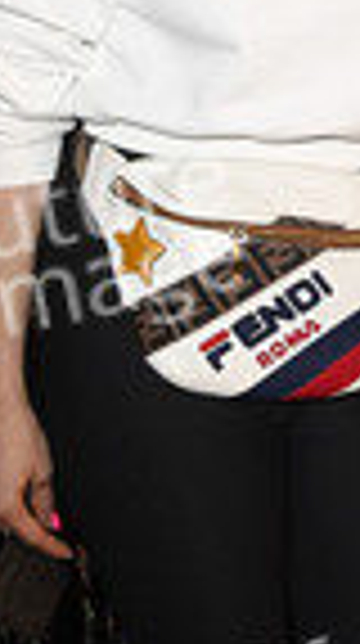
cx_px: 504
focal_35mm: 94
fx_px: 1602
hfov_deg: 12.3
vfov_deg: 22.1
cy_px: 41
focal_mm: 32
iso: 2000
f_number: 5.6
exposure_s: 1/50
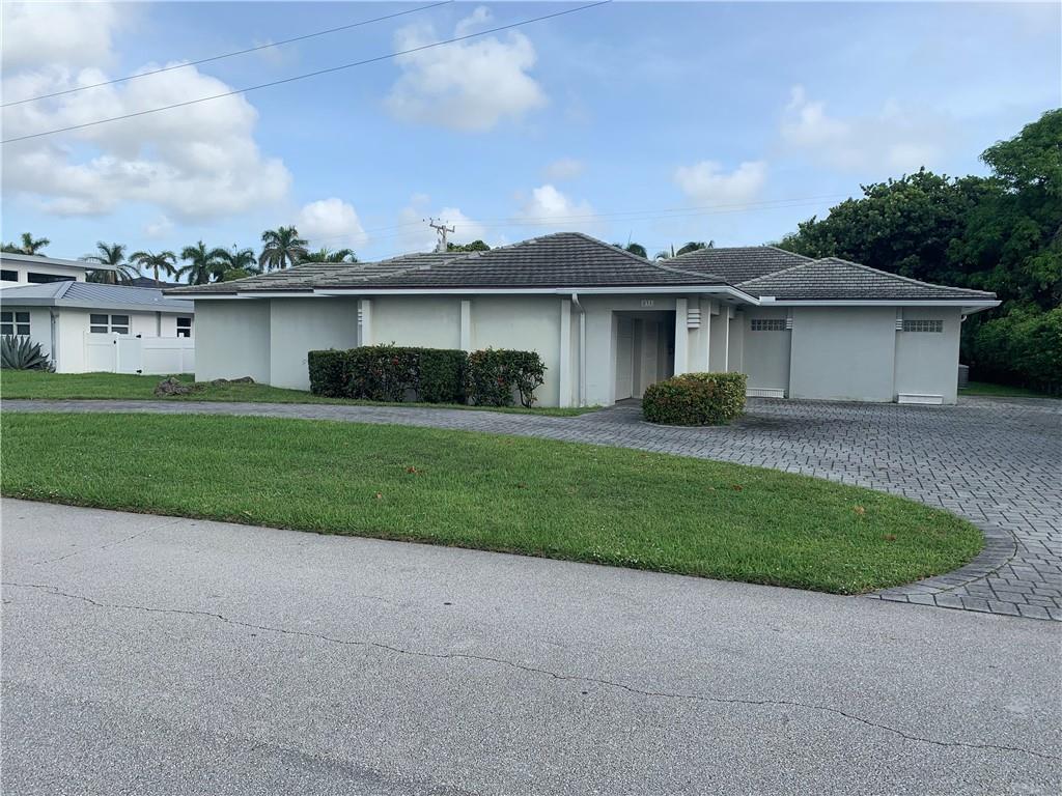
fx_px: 798
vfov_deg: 53.1
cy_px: 398
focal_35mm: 26
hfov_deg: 67.3
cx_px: 531
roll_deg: -0.5
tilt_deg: -3.8
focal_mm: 4.25
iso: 25
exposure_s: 1/1610
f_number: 1.8
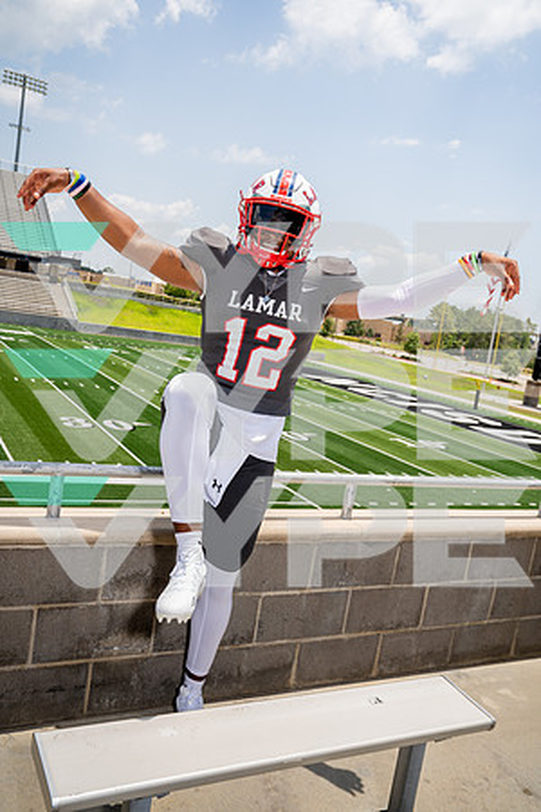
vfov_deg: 58.7
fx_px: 721
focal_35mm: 32
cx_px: 270
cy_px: 406
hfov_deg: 41.1
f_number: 7.1
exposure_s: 1/250
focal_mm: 32
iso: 100
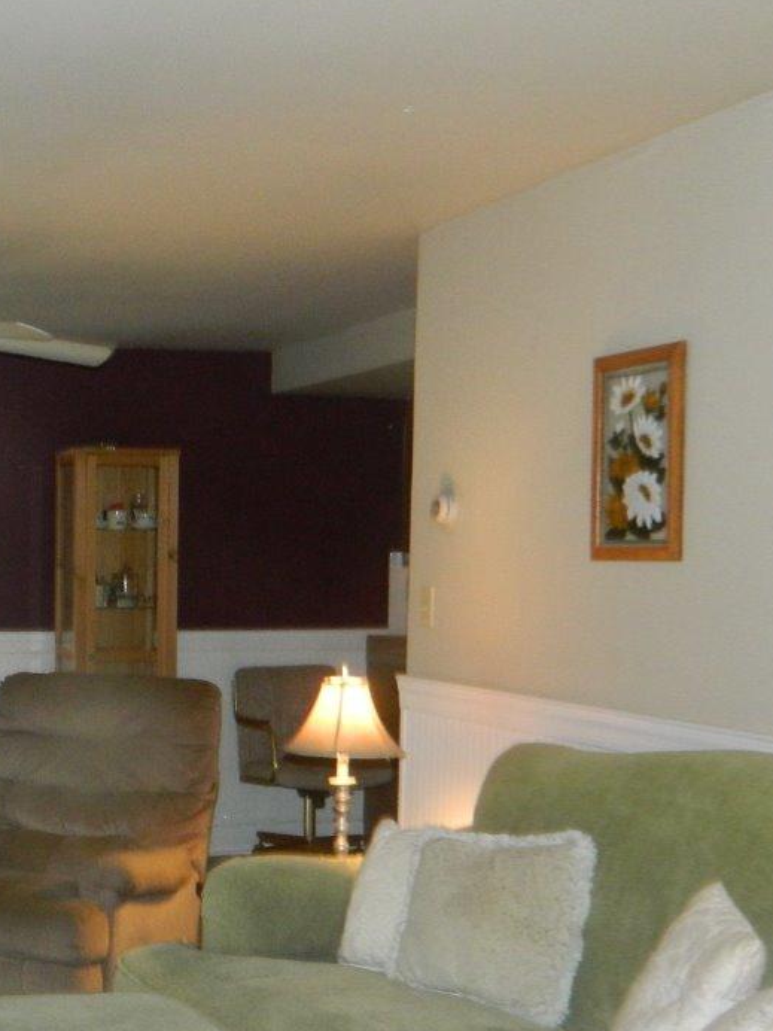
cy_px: 694
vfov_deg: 36.4
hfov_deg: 26.4
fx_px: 1548
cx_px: -15
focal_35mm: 52
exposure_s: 1/30
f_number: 3.1
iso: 200
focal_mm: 4.5
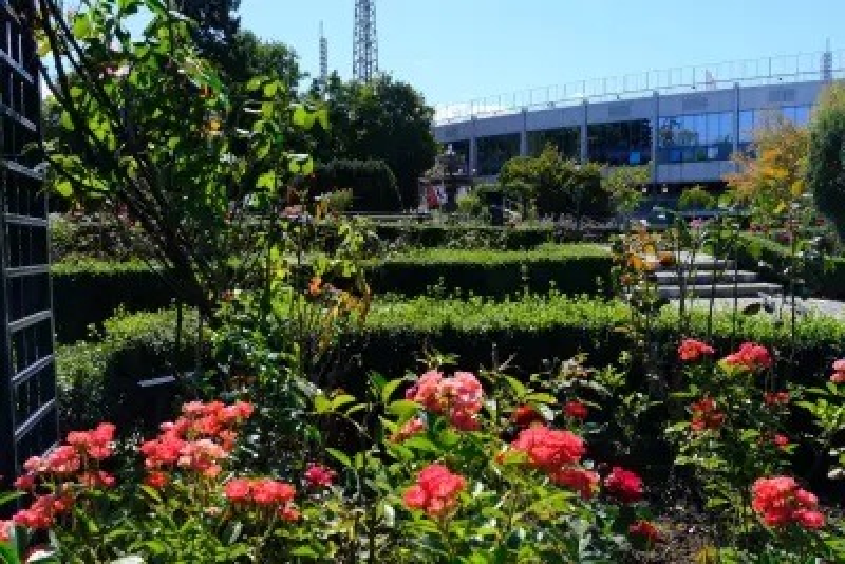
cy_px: 282
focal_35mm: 35
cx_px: 422
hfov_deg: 54.4
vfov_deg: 37.9
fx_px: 822
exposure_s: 1/150
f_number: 13
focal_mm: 23
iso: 250
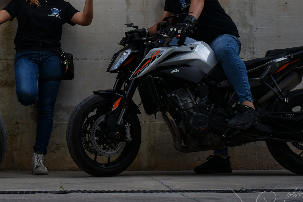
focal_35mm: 95
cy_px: 72
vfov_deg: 14.4
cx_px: 30
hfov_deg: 21.0
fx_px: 800
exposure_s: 1/250
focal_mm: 30
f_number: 4.5
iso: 100
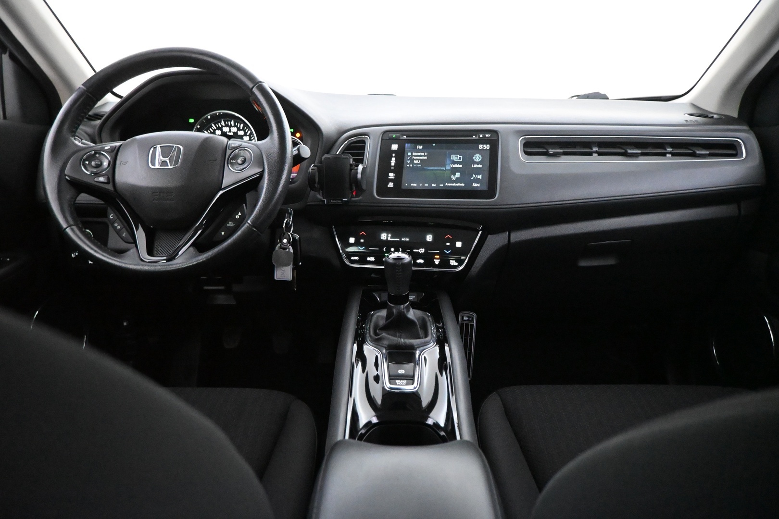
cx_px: 390
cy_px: 260
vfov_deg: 53.1
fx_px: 519
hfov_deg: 73.7
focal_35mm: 24
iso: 11400
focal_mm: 16
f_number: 3.5
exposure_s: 1/60
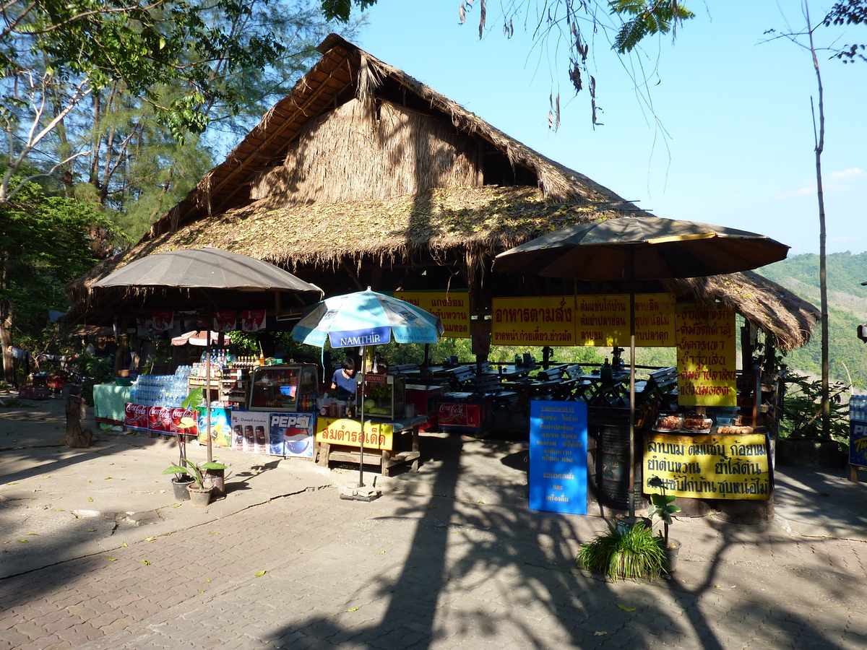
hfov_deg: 69.4
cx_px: 434
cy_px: 325
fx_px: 626
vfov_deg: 54.9
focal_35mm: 25
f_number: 4
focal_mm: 4.1
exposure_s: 1/250
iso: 80
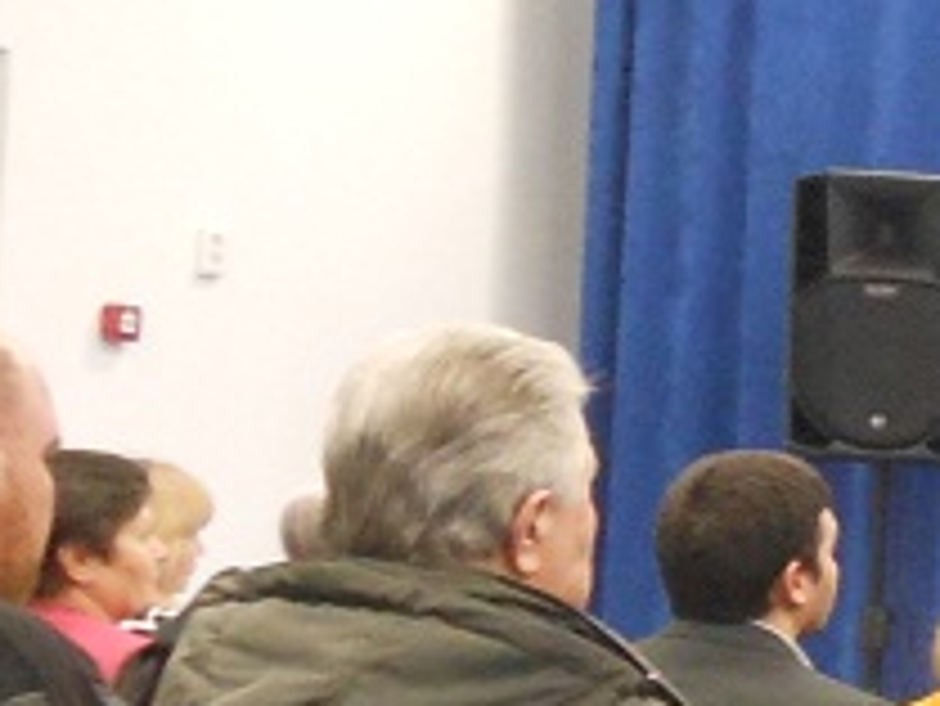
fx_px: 3750
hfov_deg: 12.0
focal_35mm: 138
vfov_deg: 10.7
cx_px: 2105
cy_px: 463
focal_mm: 4.5
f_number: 3.2
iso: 400
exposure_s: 1/20
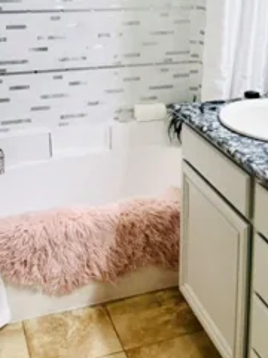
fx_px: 578
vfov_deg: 33.3
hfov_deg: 25.9
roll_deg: -0.6
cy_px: 69
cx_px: 194
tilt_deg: -12.7
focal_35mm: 56
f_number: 1.78
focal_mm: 6.76
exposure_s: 1/120
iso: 64
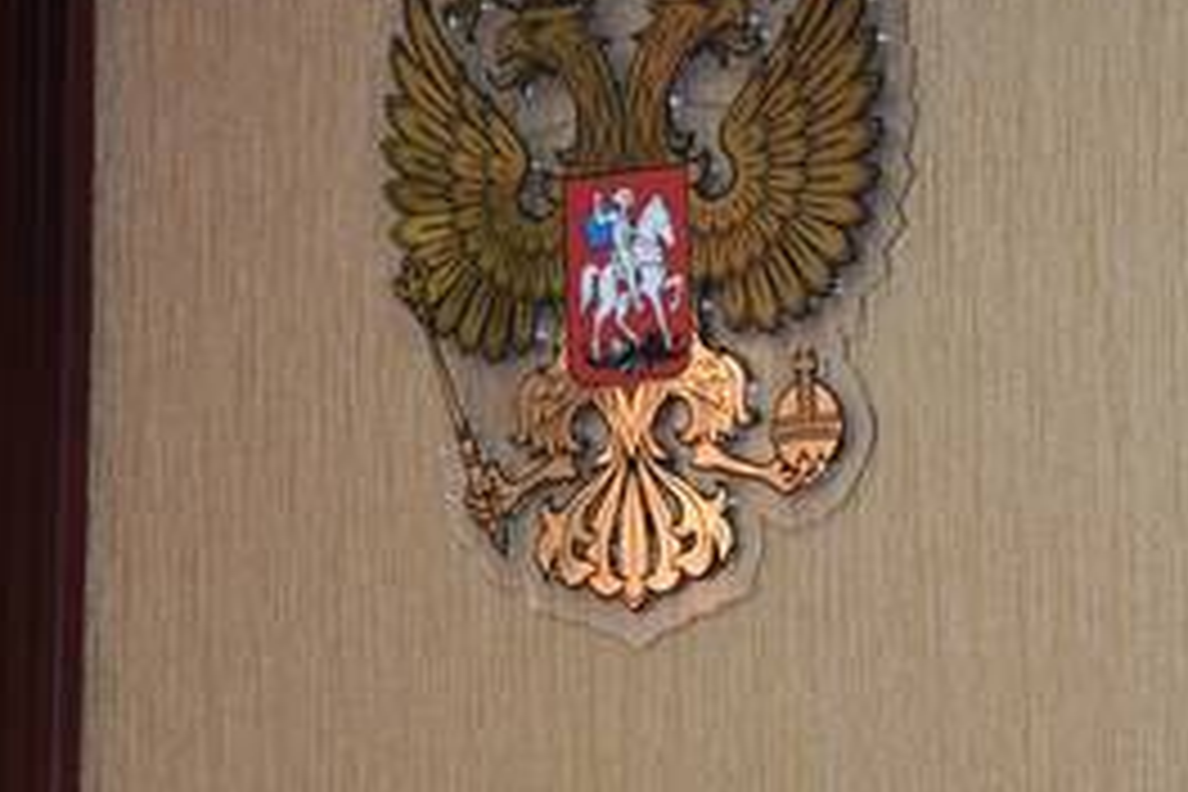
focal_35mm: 189
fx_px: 6237
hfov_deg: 10.8
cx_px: 1274
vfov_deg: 7.3
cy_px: 536
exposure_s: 1/100
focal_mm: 52
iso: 800
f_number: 5
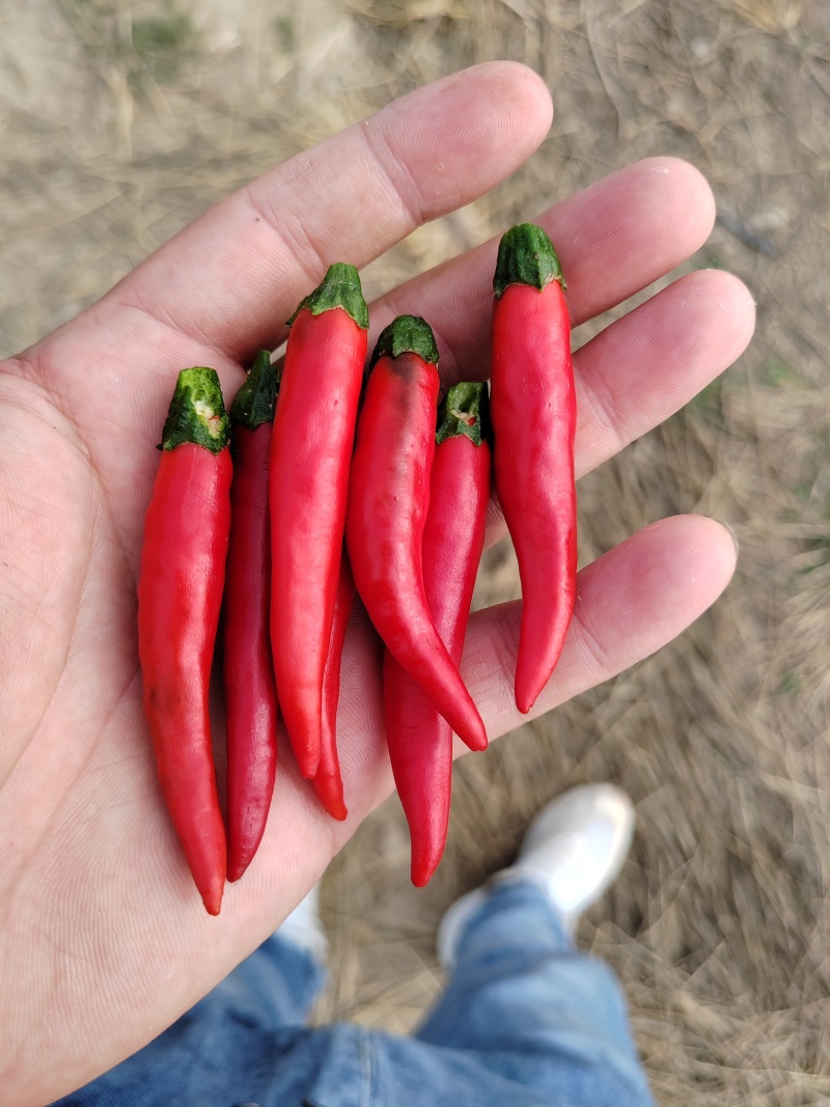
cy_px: 554
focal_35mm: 27
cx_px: 415
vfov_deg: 65.3
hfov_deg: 51.3
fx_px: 863
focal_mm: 5.52
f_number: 1.9
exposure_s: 1/659
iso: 100
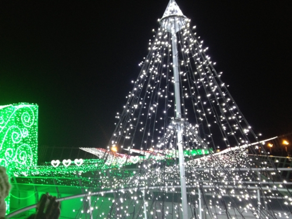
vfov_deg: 40.7
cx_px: 146
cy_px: 110
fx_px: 295
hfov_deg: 52.6
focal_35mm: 35
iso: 250
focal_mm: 4.28
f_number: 2.4
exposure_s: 1/20
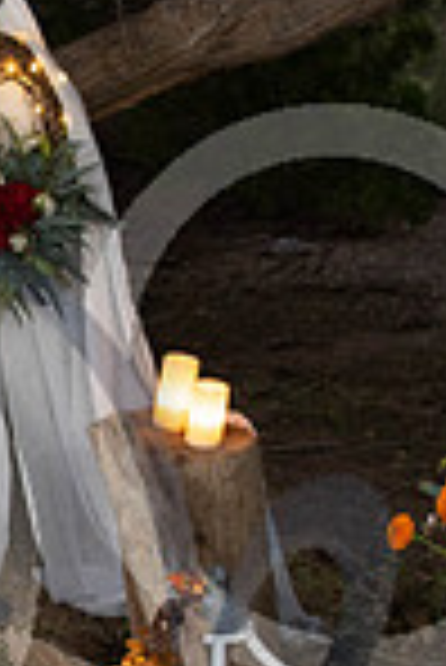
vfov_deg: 21.2
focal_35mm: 94
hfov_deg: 13.7
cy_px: 587
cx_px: -234
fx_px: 1743
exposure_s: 1/60
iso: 640
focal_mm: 24
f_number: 2.8
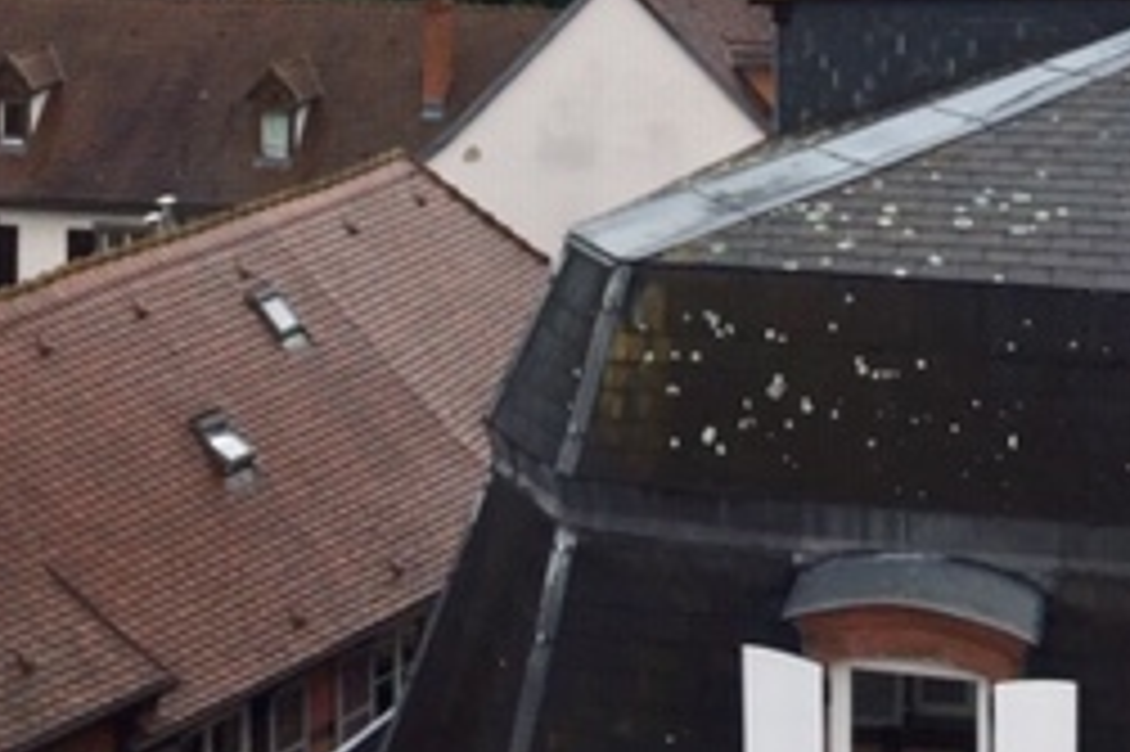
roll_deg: +3.2
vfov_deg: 16.3
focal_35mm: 77
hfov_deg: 26.3
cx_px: 585
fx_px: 2415
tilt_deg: +0.6
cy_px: -338
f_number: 2.2
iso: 32
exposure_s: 1/1068
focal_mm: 4.15
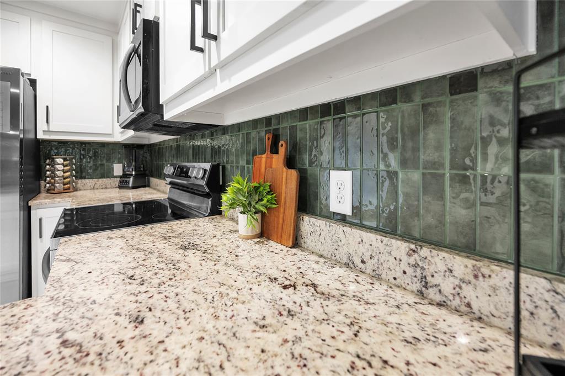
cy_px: 188
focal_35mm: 16
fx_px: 243
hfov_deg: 98.6
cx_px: 282
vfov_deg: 75.4
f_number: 4
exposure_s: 1/40
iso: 2500
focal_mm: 15.5
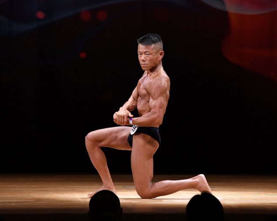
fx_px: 2647
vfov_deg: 4.8
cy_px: 110
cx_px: 142
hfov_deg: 6.0
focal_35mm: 323
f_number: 5.6
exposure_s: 1/400
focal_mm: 190
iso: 4000
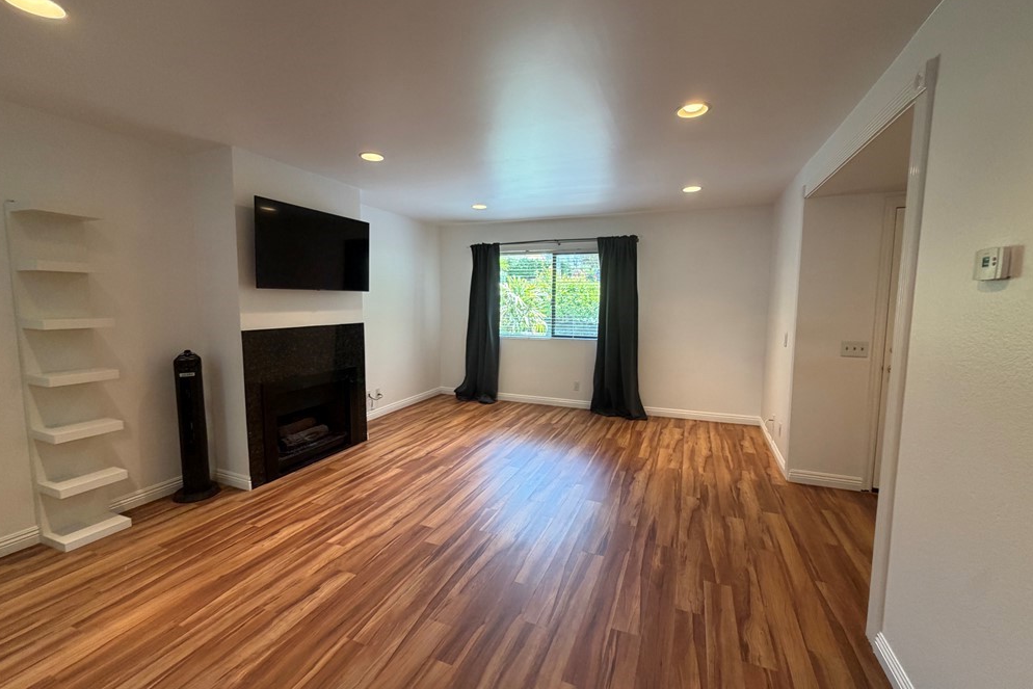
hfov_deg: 100.4
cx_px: 520
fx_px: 430
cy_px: 340
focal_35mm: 15
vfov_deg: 77.3
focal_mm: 2.22
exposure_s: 1/60
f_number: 2.2
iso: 160
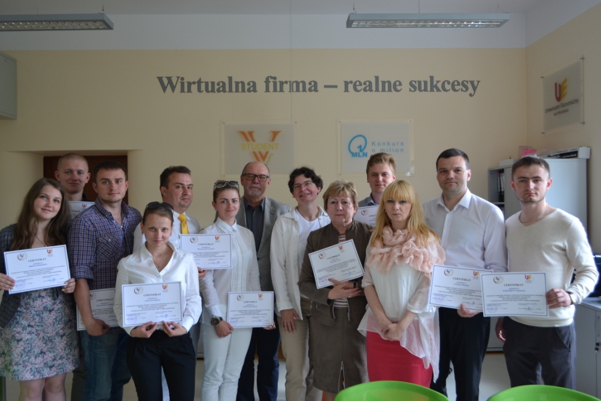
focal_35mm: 34
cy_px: 205
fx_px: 568
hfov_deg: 55.8
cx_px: 299
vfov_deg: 38.9
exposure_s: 1/50
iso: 400
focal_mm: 22
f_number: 3.8
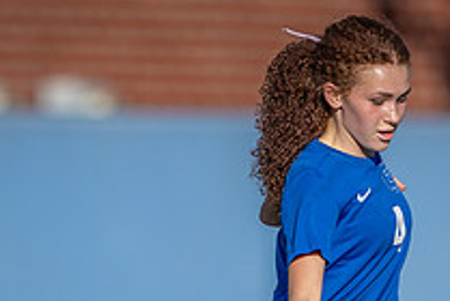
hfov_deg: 0.9
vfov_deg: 0.6
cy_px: 453
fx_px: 27614
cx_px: 25
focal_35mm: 2206
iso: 64
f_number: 3.2
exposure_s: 1/1000
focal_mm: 400
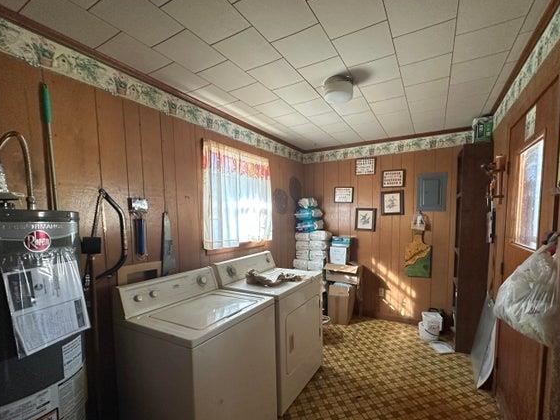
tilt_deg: -4.9
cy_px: 236
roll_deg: +0.6
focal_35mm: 16
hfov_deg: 94.4
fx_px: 259
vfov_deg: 77.8
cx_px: 296
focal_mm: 2.22
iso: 400
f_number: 2.2
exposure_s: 1/60
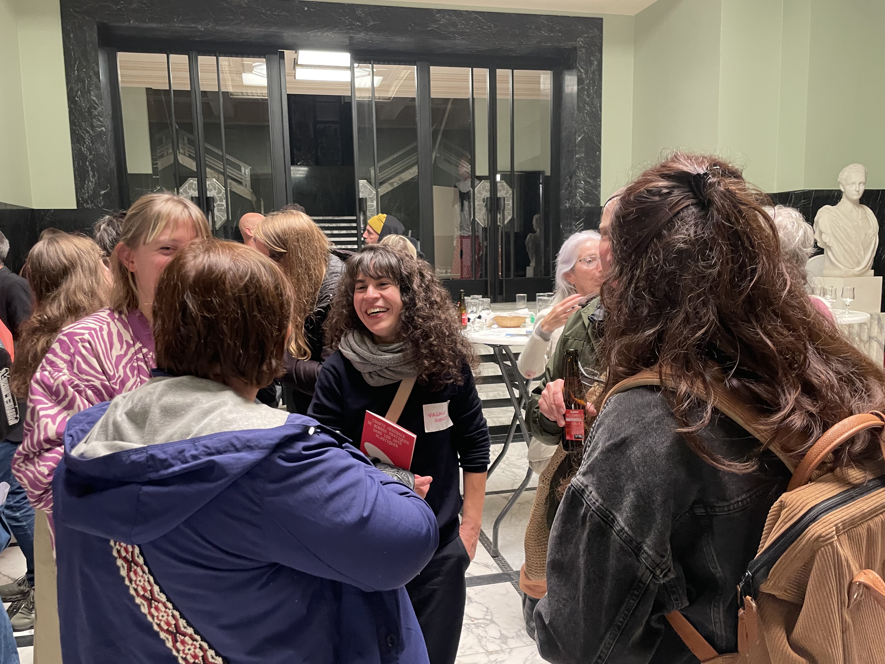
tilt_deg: -5.2
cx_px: 428
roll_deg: +2.4
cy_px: 342
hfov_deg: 65.3
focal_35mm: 27
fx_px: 690
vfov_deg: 51.3
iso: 250
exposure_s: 1/50
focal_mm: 4.2
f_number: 1.6
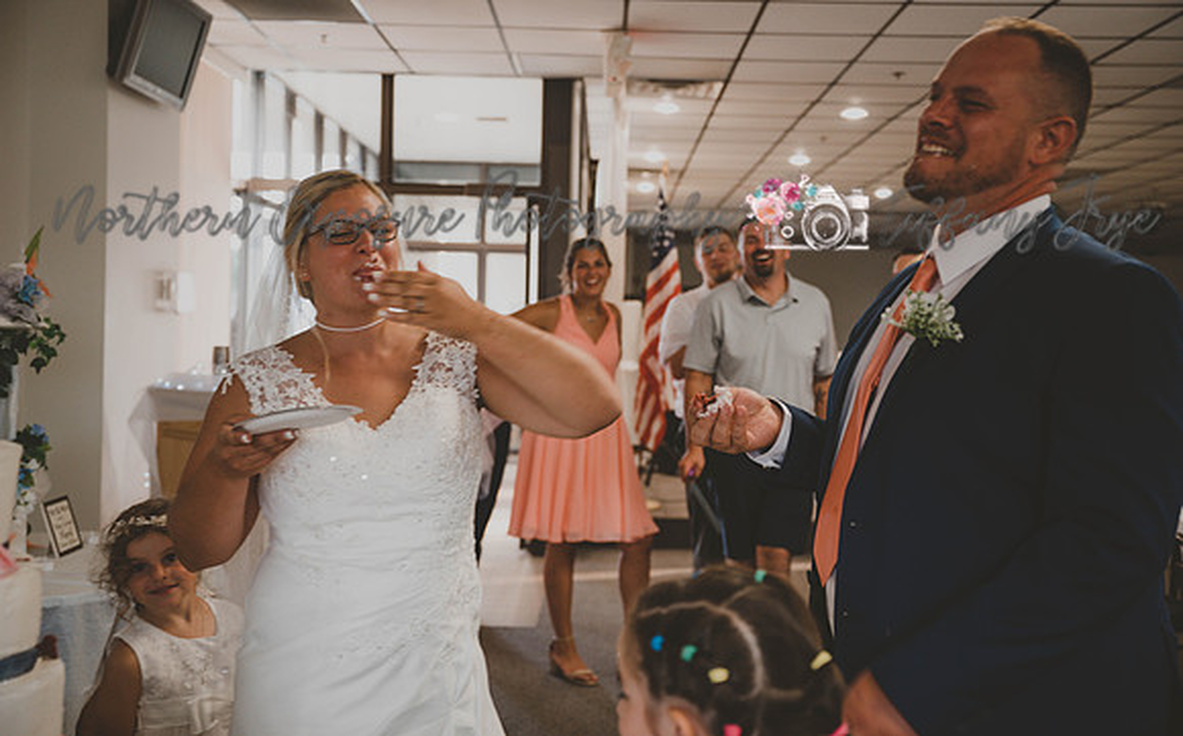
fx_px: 1281
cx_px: 592
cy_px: 343
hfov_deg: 49.6
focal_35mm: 40
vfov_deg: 32.1
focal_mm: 39
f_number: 2.8
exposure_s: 1/125
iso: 1400
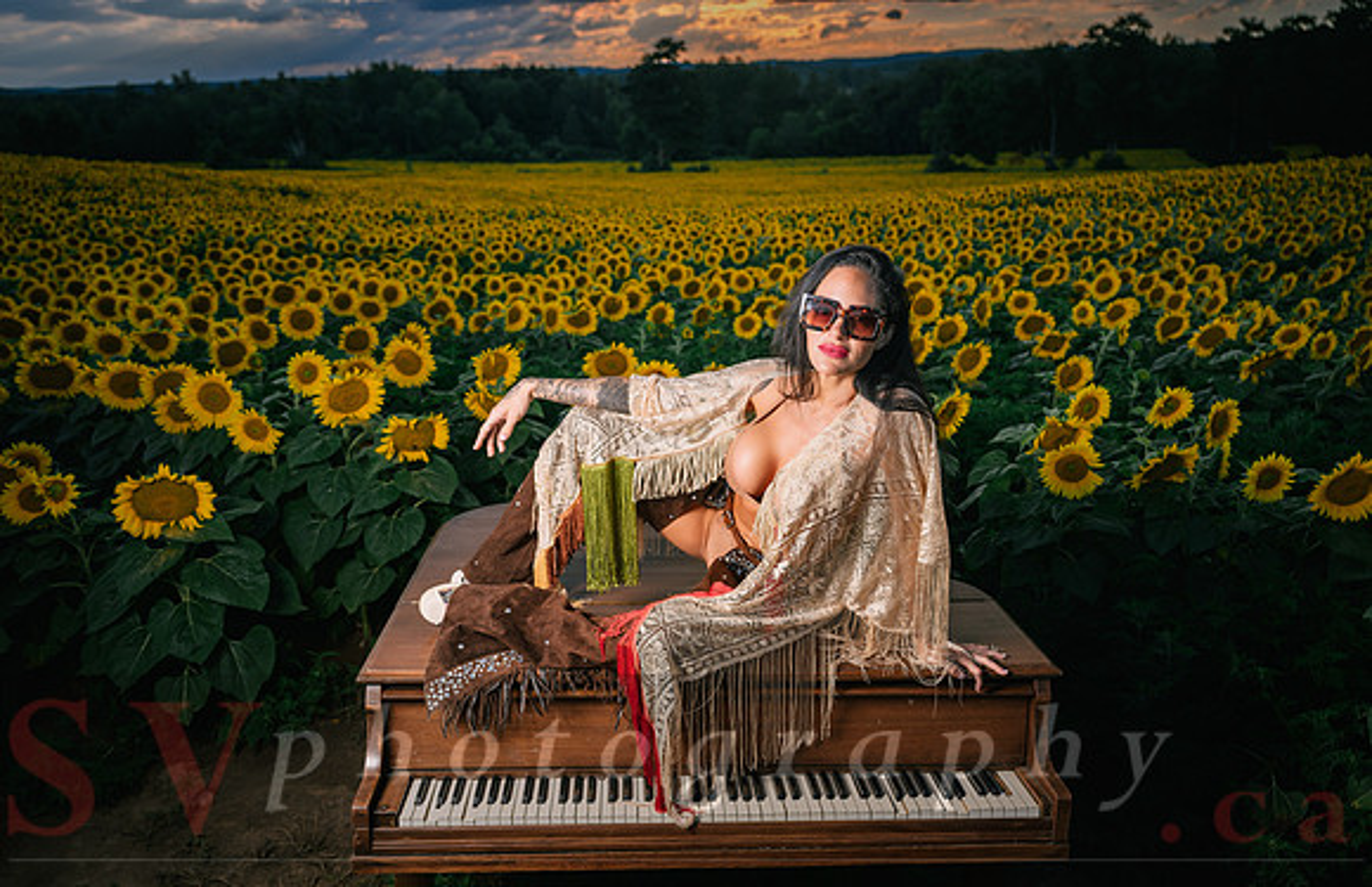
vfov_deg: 43.7
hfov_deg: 63.7
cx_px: 686
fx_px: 1105
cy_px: 444
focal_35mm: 29
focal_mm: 29
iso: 64
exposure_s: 1/200
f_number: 3.5
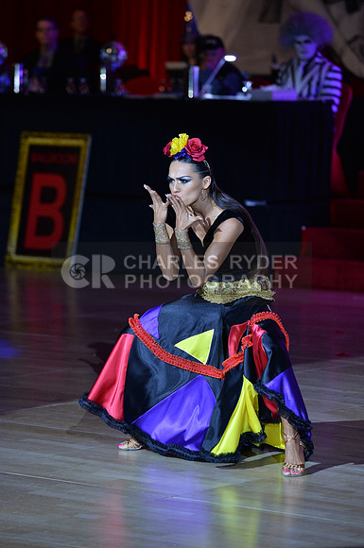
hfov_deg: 7.4
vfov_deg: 11.1
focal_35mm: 185
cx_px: 182
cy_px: 274
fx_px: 2814
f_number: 4.5
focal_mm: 185
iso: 2000
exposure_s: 1/250
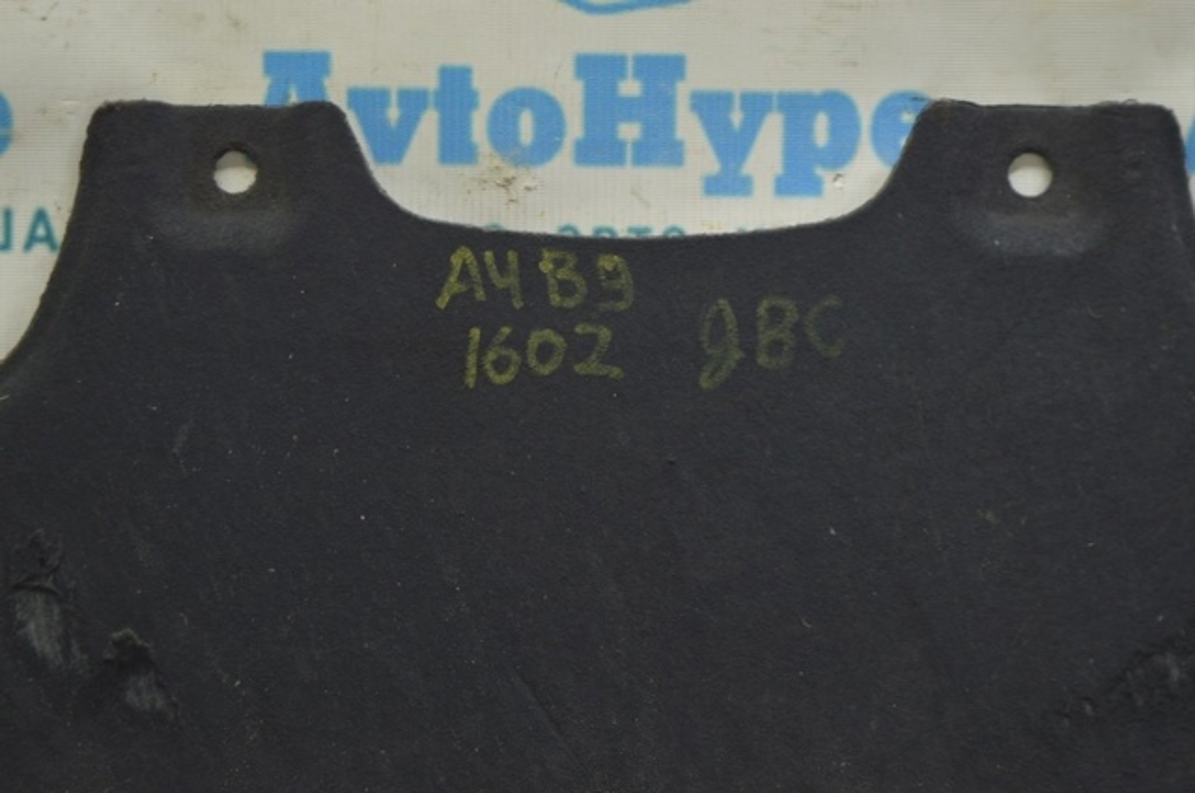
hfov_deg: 24.6
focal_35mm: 82
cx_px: 598
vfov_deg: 16.5
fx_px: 2735
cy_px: 396
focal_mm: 55
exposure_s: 1/20
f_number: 5.6
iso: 400
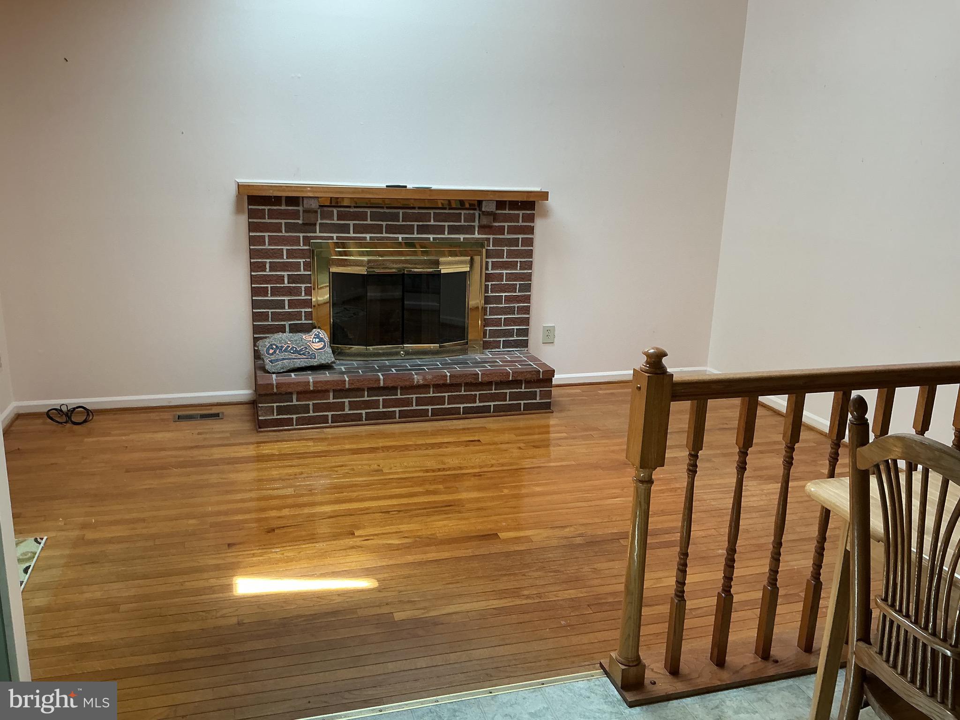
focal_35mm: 29
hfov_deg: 61.7
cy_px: 360
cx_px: 480
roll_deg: -2.1
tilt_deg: -15.4
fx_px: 804
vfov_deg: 48.2
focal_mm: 3
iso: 40
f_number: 1.8
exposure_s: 1/60
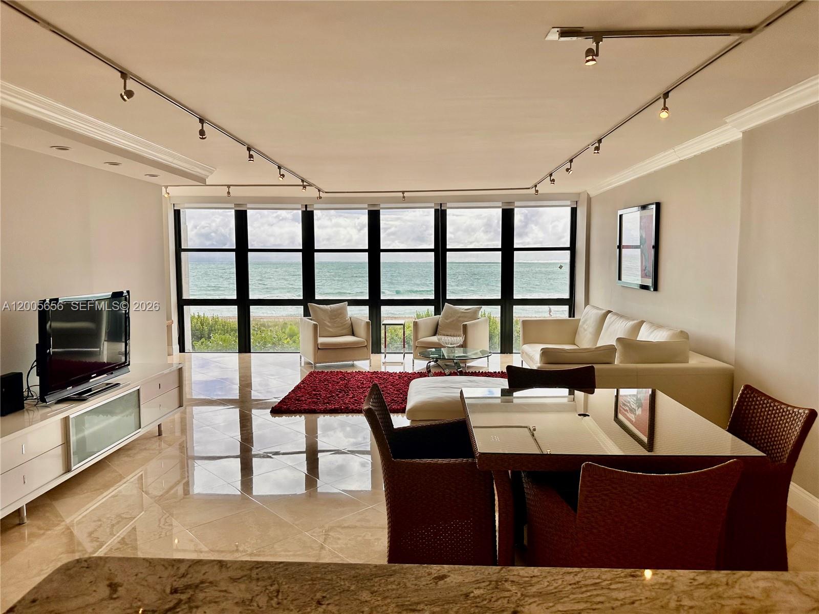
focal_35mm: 24
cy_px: 307
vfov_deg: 56.8
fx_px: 568
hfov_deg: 71.6
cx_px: 410
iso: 80
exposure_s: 1/1613
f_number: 1.78
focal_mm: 6.86
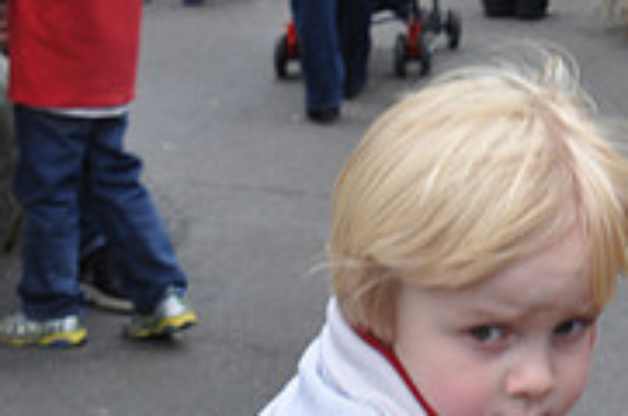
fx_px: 2936
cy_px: 664
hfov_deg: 12.2
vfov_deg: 7.9
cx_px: 142
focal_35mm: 169
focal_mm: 35
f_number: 8
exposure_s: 1/250
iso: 320
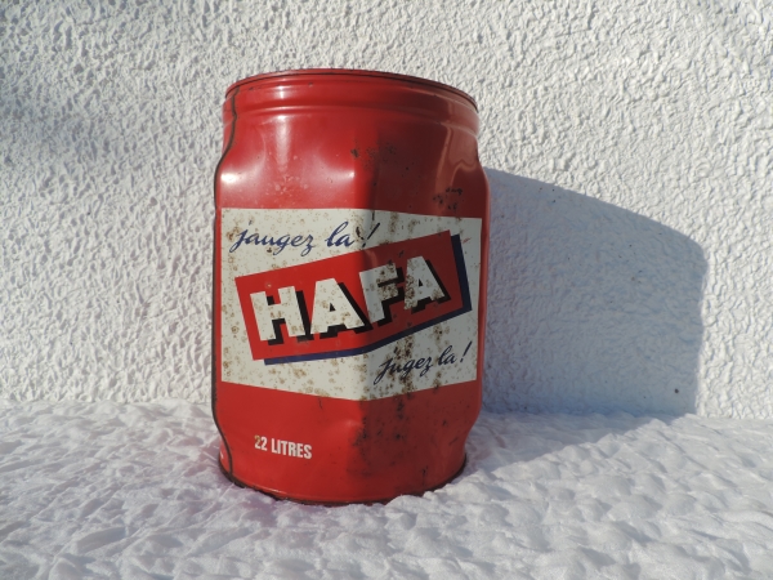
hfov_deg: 71.6
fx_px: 536
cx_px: 386
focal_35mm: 24
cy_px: 290
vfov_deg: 56.8
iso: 80
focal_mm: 4.3
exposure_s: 1/1000
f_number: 3
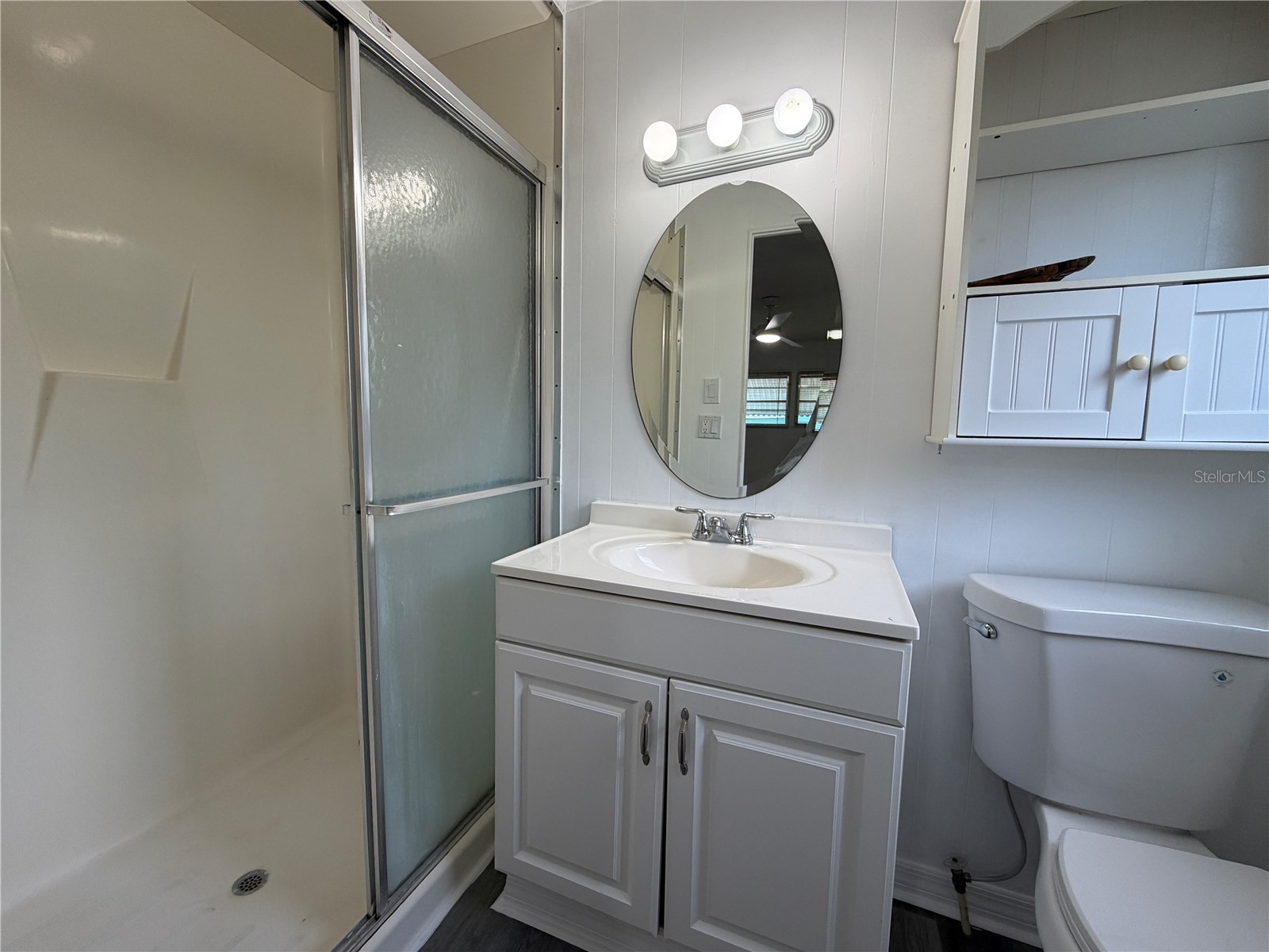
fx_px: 513
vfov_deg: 85.7
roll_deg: -0.8
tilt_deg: -5.3
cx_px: 634
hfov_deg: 102.1
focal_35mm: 14
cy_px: 476
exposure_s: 1/120
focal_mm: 2.22
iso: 80
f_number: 2.2
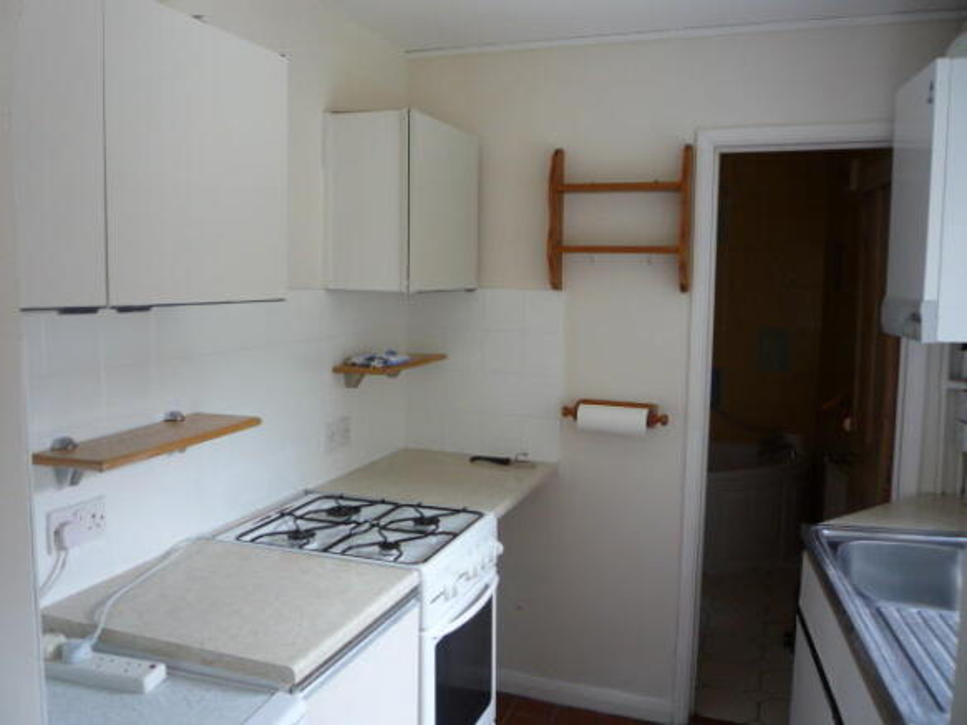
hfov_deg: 60.0
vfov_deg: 46.8
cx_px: 484
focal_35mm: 30
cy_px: 362
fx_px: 838
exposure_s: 1/40
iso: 100
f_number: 3.3
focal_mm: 5.2
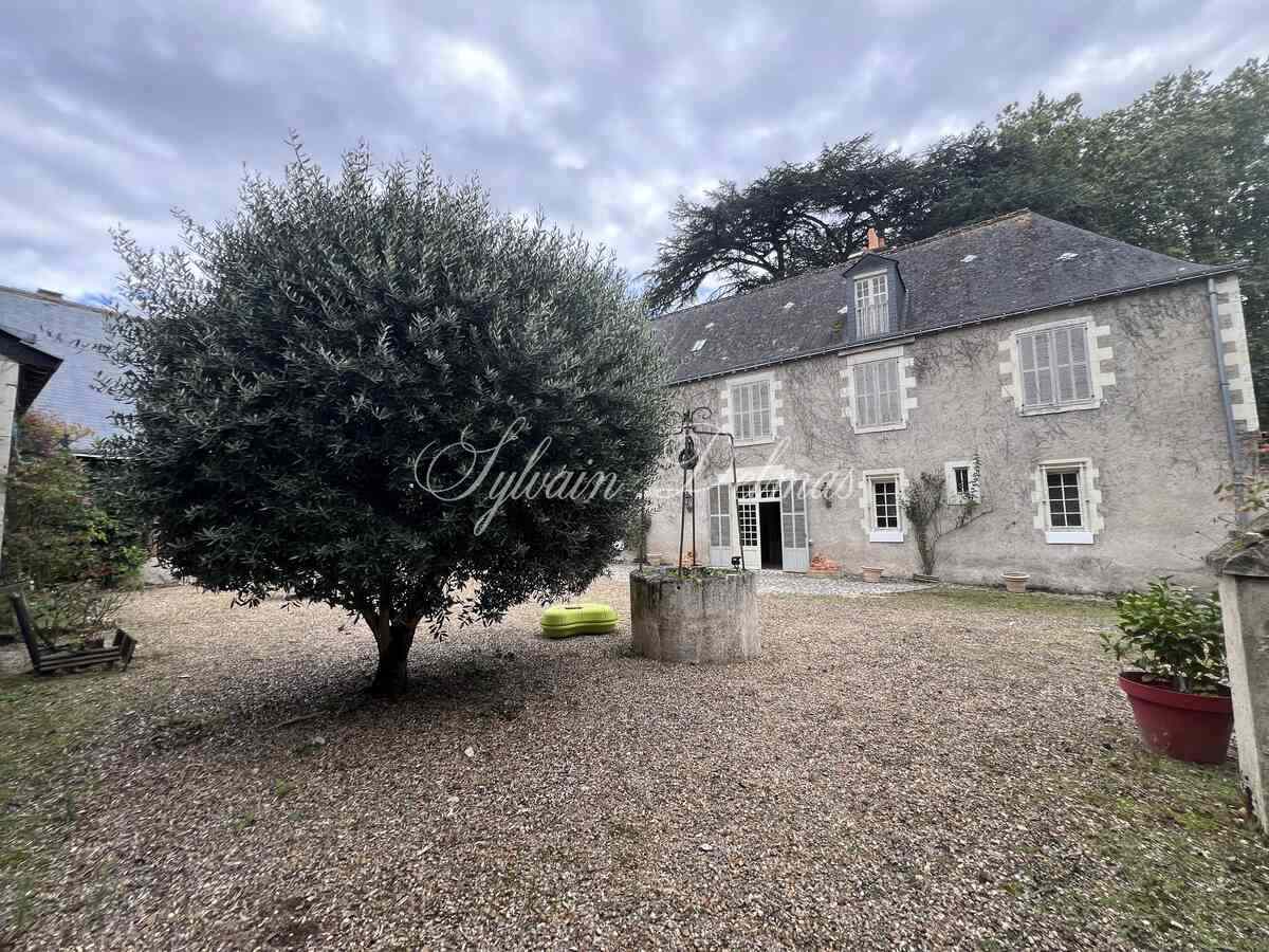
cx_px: 634
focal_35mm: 13
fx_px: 477
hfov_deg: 106.2
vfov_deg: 89.9
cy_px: 476
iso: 32
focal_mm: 1.57
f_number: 1.8
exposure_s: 1/169
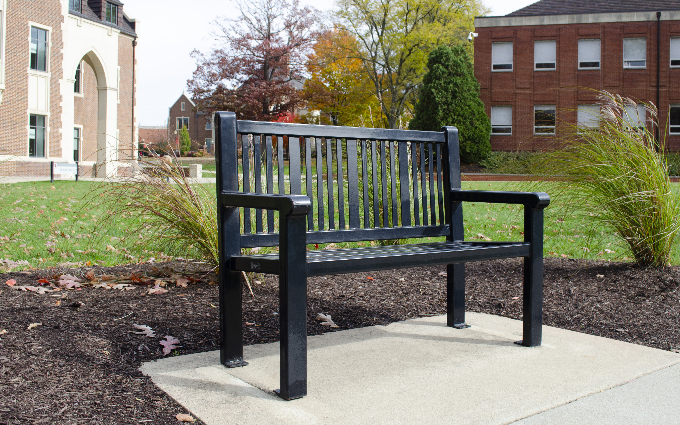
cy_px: 186
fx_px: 704
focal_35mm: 38
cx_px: 368
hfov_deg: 51.5
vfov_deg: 33.5
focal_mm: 22
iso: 180
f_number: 8
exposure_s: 1/250
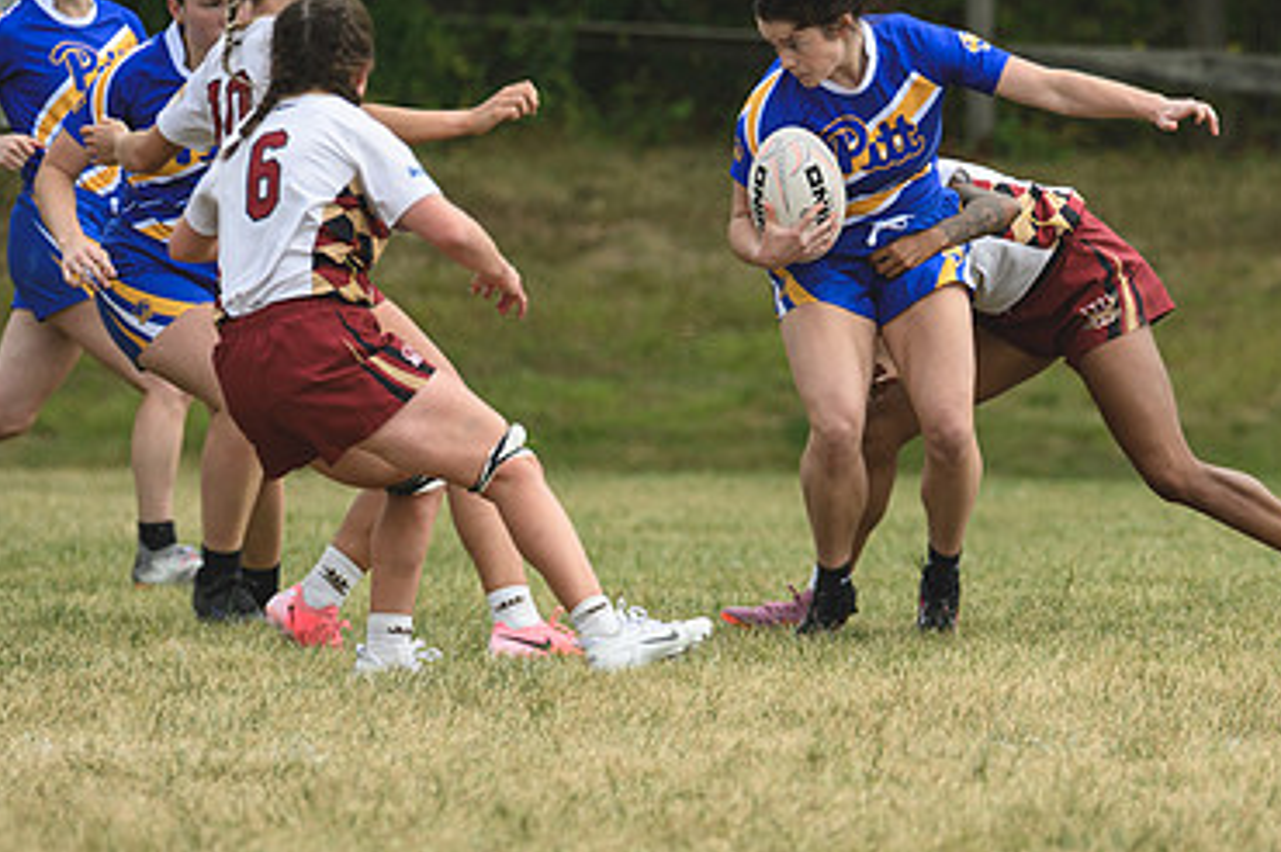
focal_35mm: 1057
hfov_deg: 2.0
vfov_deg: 1.3
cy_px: 194
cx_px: 834
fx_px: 37577
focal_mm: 450
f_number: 6
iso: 280
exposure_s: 1/1000
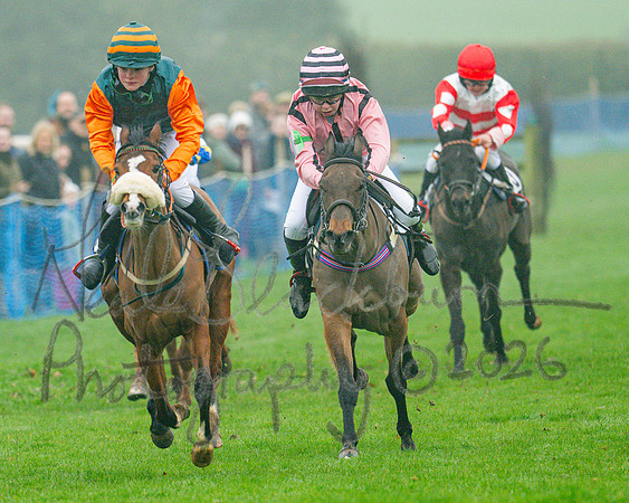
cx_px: 196
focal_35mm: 828
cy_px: 236
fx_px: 15404
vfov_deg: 1.9
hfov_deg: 2.3
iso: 800
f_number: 5
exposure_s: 1/1250
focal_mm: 400
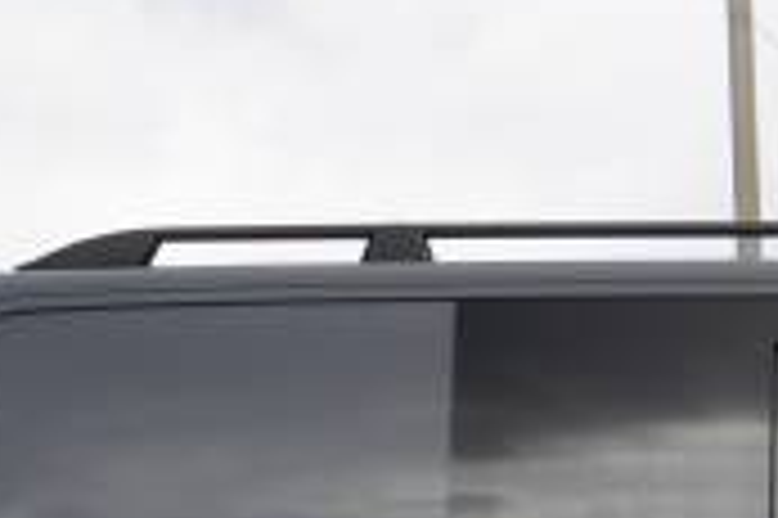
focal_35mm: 217
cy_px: 613
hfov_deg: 9.4
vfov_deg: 6.3
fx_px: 4682
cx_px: 971
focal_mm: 39
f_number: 7.1
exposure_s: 1/80
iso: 100
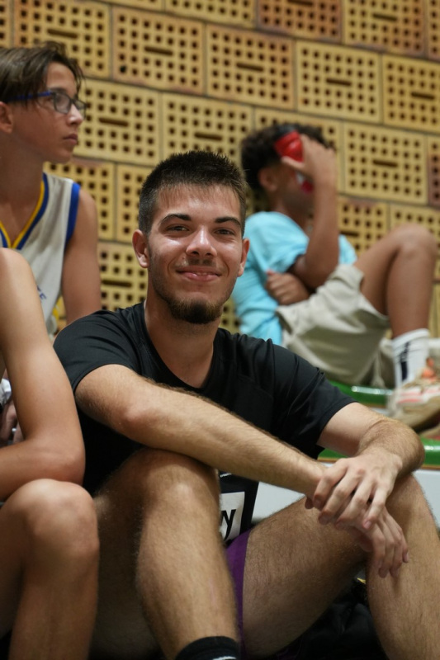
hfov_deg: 12.2
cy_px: 330
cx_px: 220
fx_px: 2063
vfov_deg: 18.2
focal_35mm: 112
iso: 2000
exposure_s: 1/400
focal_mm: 75
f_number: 2.8
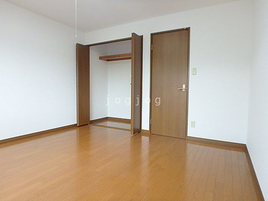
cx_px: 134
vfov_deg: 63.4
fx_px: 163
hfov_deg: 79.0
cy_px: 100
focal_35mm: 21
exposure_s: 1/30
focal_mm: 3.7
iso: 250
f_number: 3.5
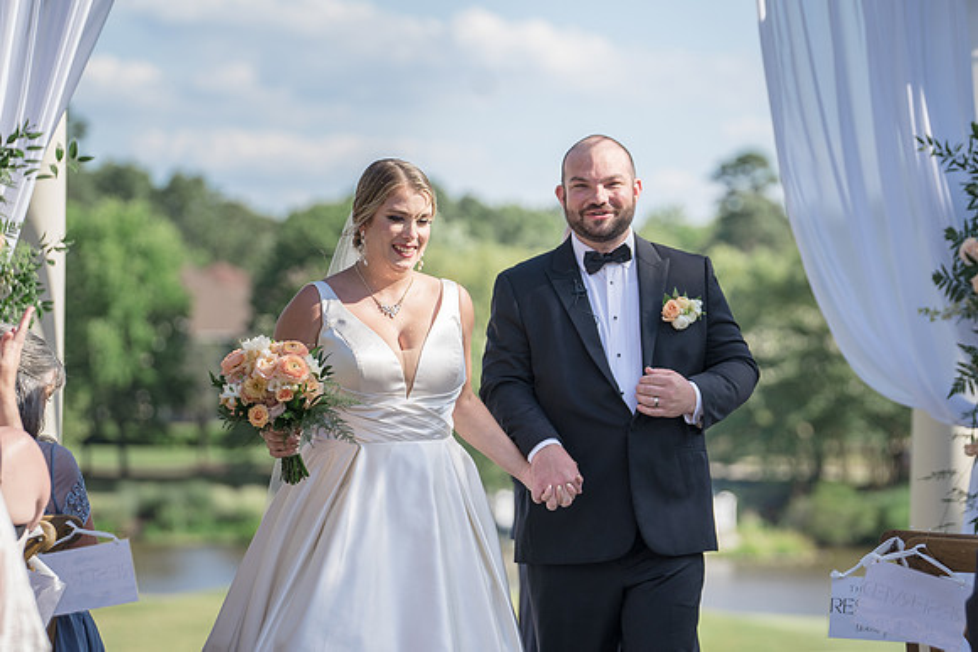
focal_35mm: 182
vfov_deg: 7.6
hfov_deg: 11.3
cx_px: 543
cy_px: 354
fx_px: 4945
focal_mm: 150
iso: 100
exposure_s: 1/500
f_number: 4
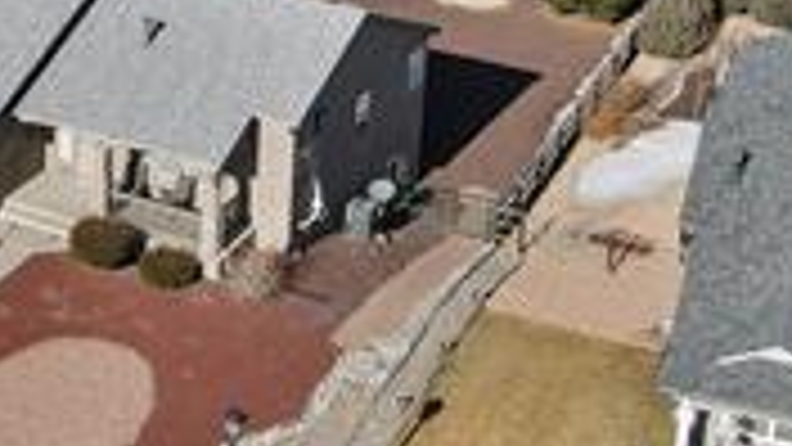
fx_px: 1995
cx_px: 63
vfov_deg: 12.4
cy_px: -128
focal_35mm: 95
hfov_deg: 21.9
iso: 100
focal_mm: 4.5
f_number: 2.8
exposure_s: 1/640
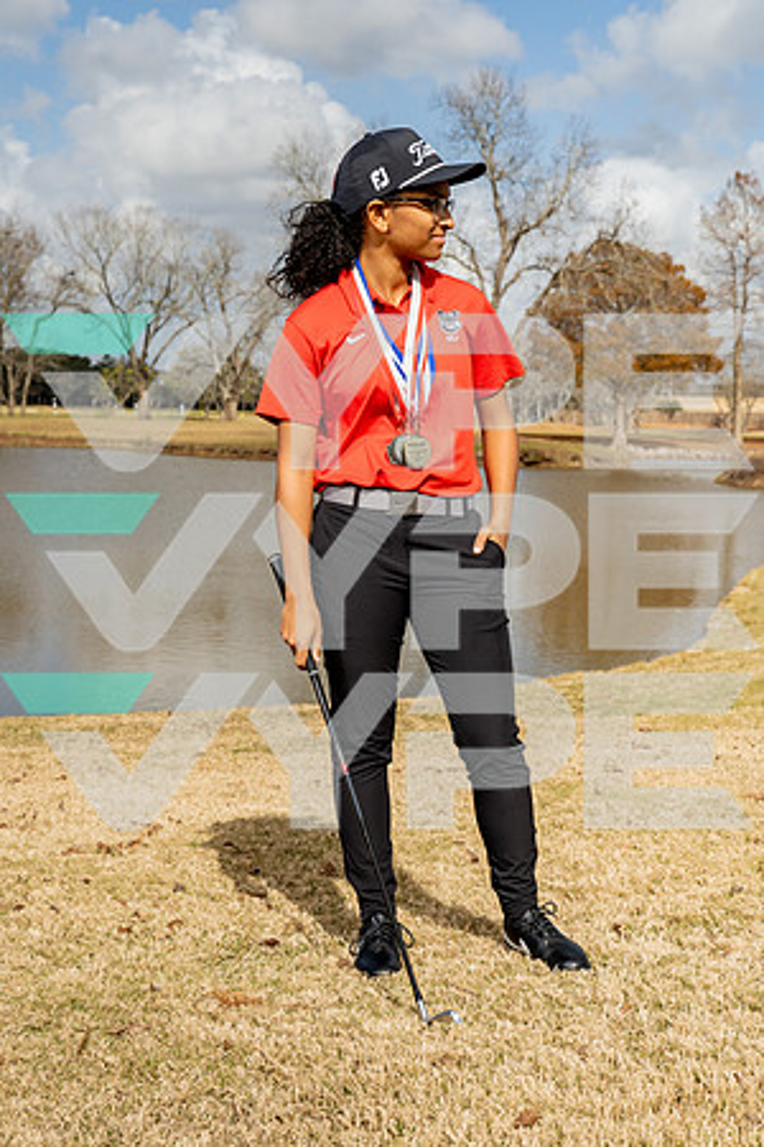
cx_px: 382
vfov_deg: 35.6
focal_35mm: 56
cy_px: 574
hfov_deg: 24.2
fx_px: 1783
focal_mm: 56
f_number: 8
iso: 100
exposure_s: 1/250
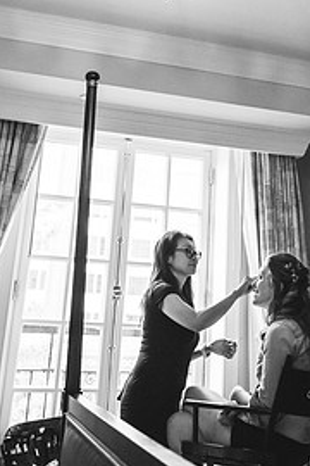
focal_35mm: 50
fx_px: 646
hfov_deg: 26.8
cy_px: 110
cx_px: 214
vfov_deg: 38.5
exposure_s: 1/2500
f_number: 2.8
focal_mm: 30
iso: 2000
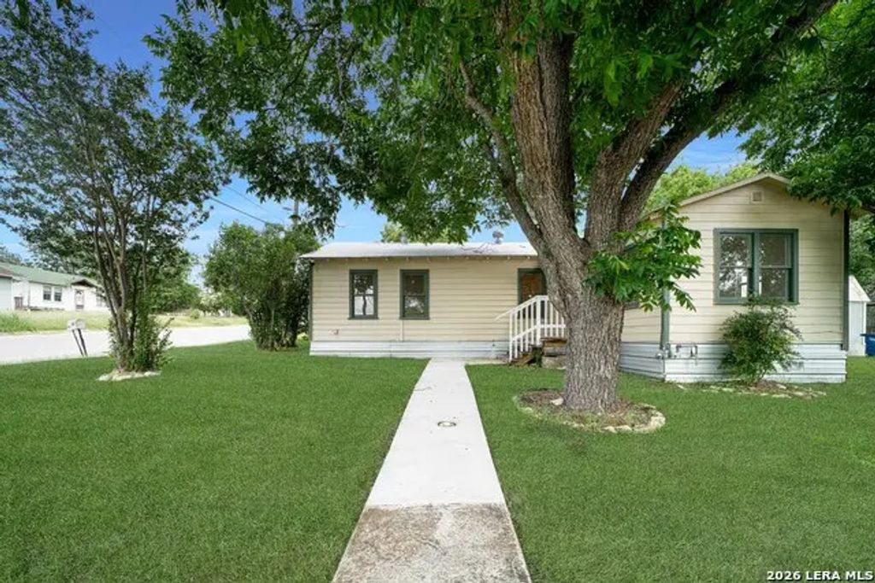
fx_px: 340
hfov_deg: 104.2
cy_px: 292
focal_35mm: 14
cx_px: 438
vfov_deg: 81.2
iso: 200
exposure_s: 1/60
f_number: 8
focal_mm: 14
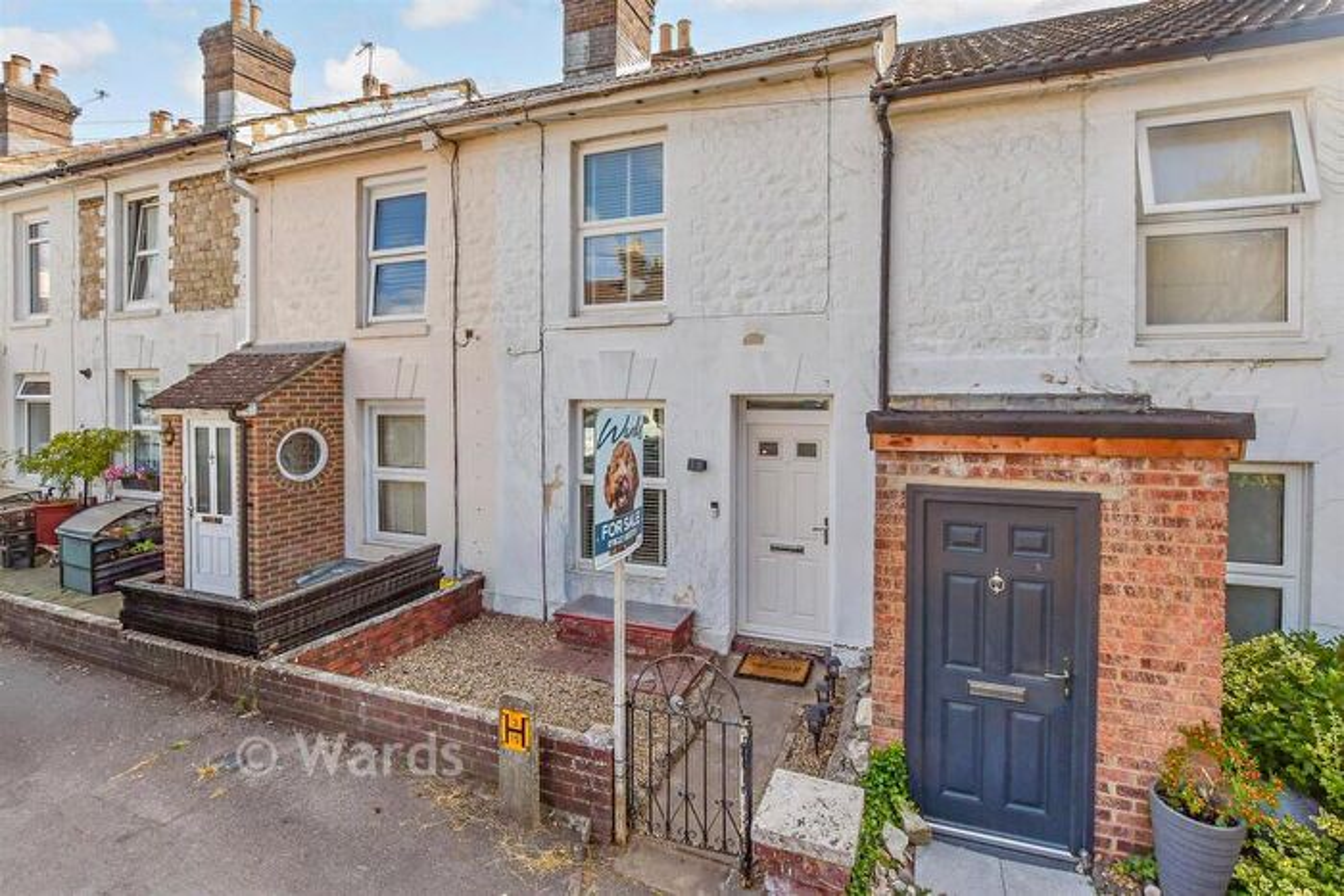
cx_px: 672
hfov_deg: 100.4
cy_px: 448
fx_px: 560
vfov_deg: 77.4
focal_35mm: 15
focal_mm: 10
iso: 400
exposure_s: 1/640
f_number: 8
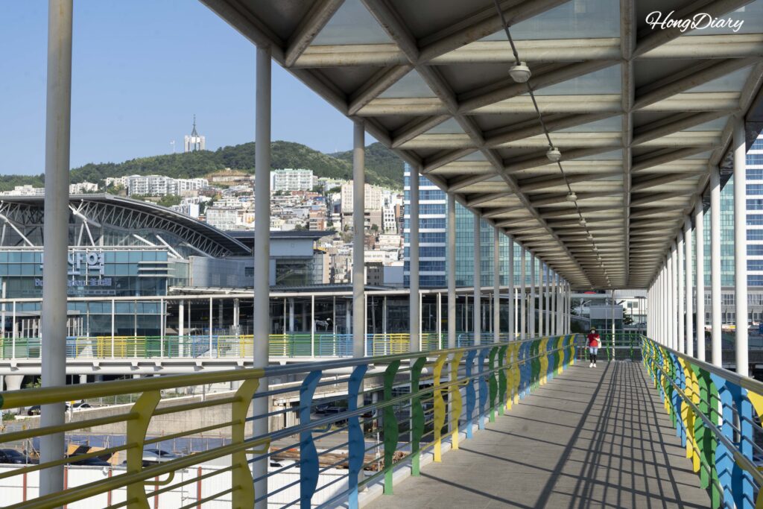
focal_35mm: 56
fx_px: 1187
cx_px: 382
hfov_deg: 35.6
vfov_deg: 24.2
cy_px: 254
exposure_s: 1/125
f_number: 11
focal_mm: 56
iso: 100
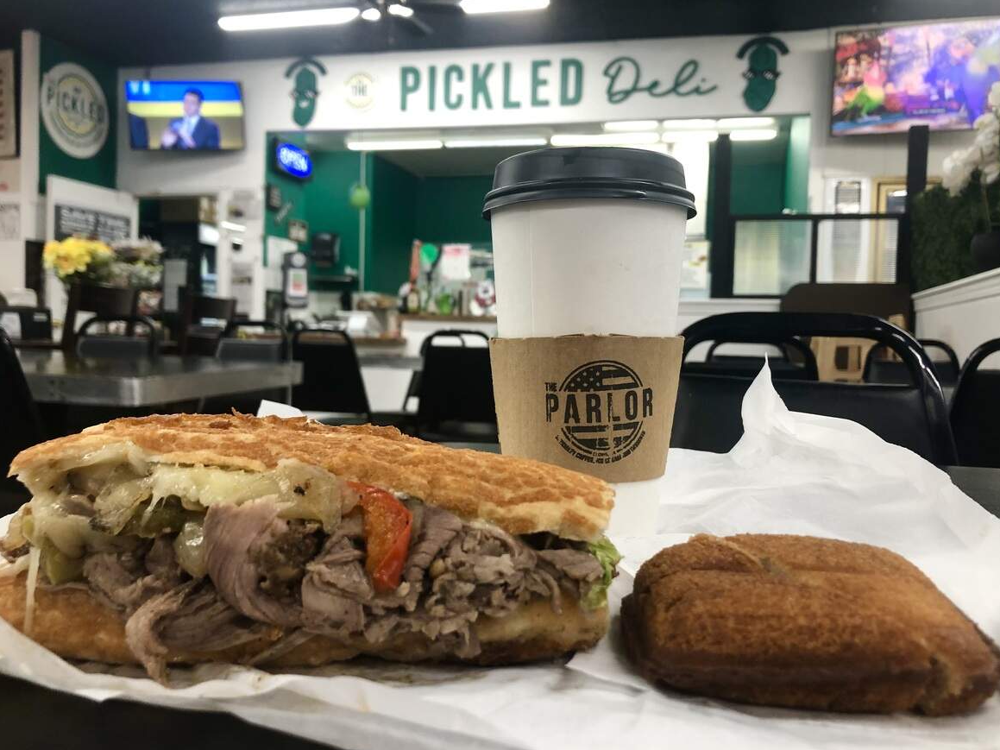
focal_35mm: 29
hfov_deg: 61.7
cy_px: 373
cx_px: 516
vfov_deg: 48.2
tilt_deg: +0.6
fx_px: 838
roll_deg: -2.4
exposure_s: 1/20
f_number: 1.8
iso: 40
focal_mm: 3.99
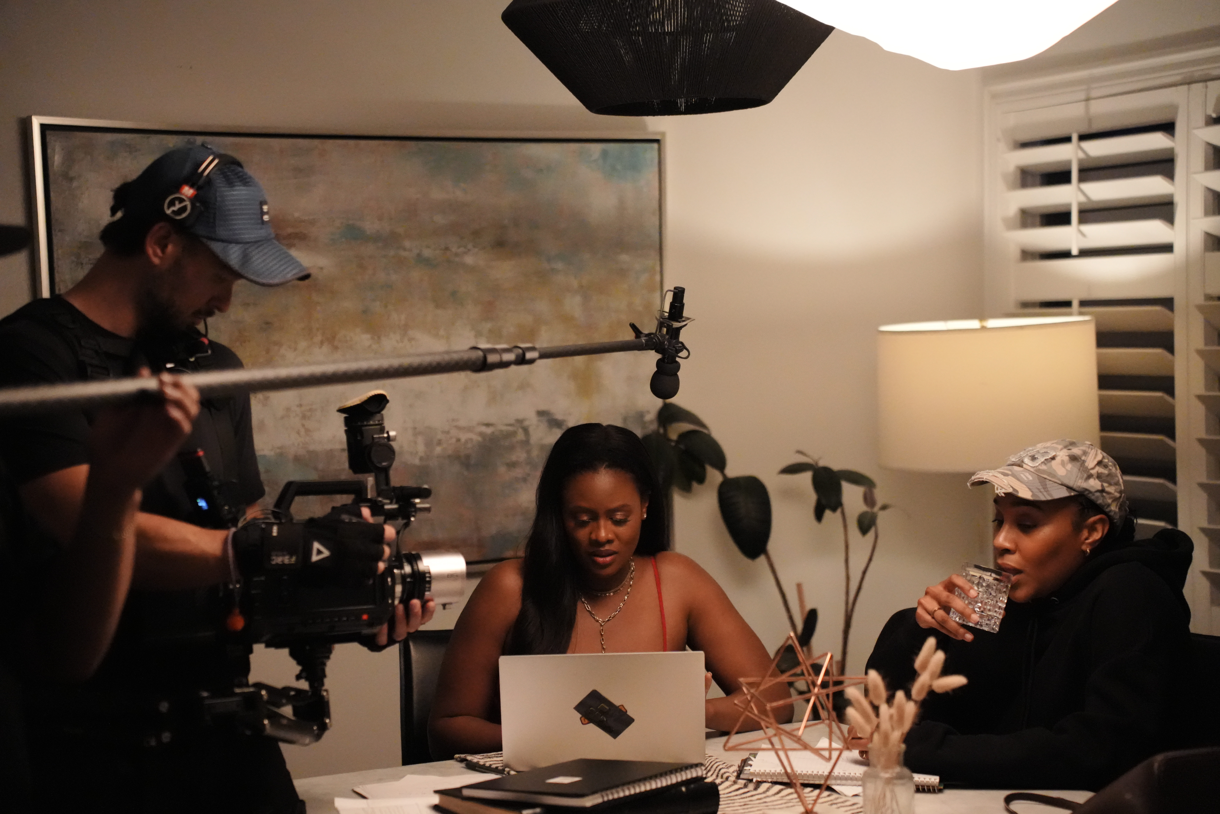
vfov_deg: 18.2
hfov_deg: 27.0
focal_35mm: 75
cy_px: 407
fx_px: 2541
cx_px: 610
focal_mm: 75
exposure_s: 1/500
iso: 16000
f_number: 2.8
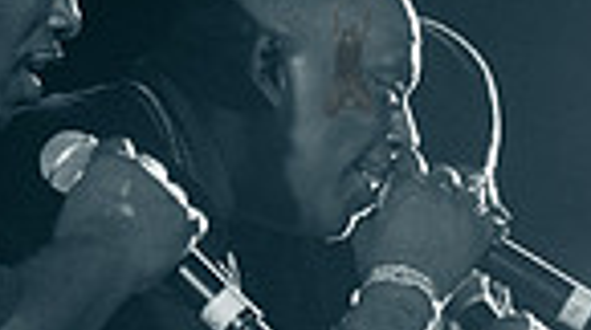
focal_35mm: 470
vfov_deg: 2.6
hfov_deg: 4.6
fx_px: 7353
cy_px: 438
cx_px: 346
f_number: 2.8
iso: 1600
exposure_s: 1/1000
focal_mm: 112
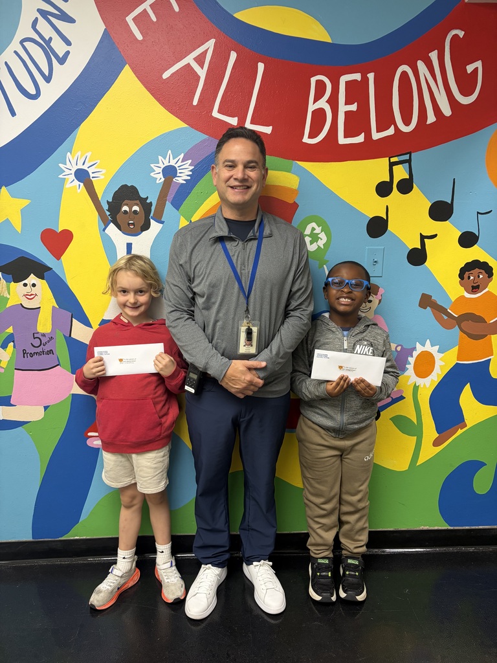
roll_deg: -0.1
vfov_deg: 67.3
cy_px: 332
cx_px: 248
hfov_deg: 53.1
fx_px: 498
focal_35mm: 26
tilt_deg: -11.9
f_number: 1.6
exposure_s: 1/60
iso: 100
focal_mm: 5.96
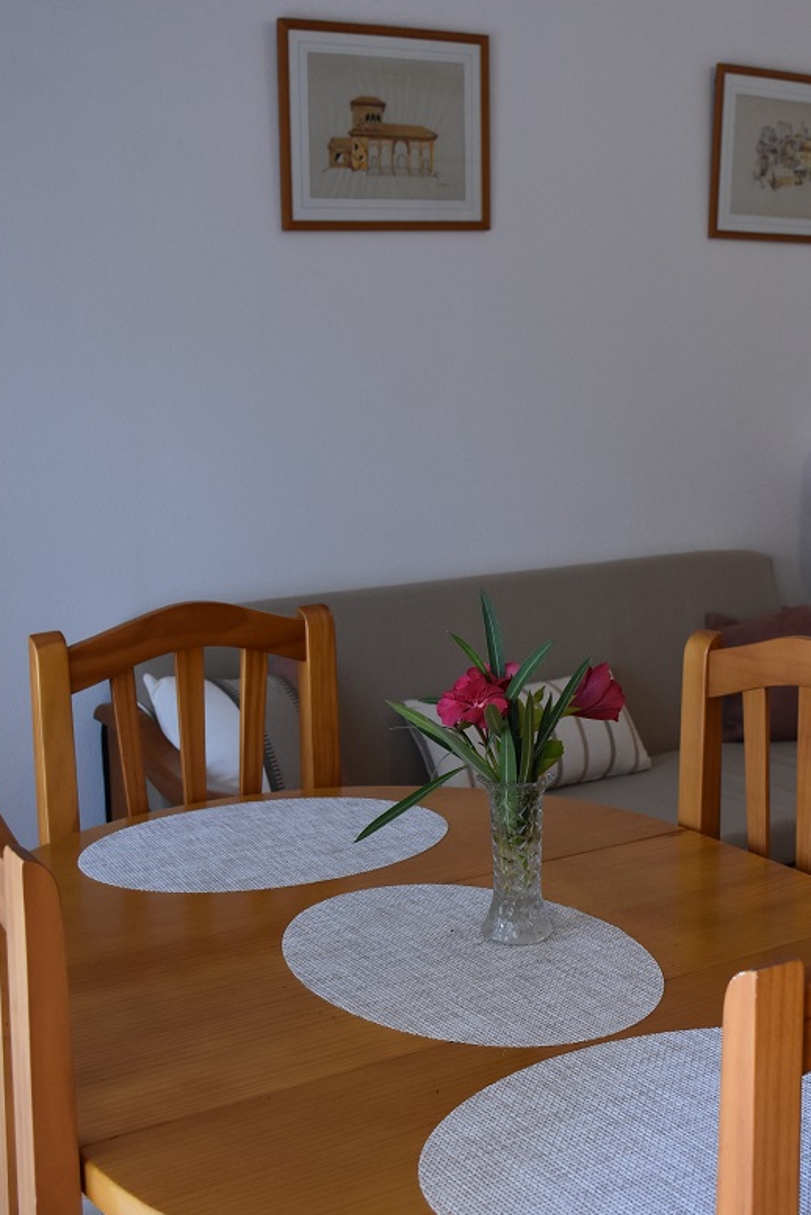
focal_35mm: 51
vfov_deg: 38.8
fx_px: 1722
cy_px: 542
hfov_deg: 26.4
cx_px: 534
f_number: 5
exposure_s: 1/100
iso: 800
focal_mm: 22
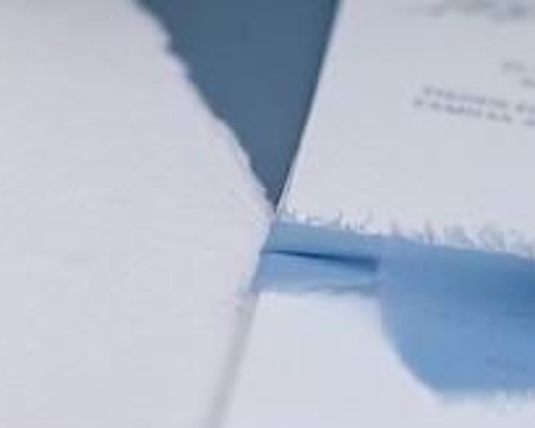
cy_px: 171
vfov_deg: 4.6
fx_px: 5352
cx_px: -219
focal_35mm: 338
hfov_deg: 5.7
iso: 640
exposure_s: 1/125
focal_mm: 85
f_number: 2.8
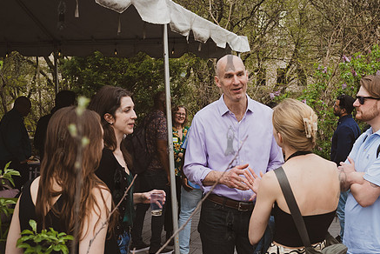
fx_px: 528
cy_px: 140
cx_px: 230
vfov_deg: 27.0
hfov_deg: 39.4
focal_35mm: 50
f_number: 4
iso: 1000
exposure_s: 1/1600
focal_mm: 31
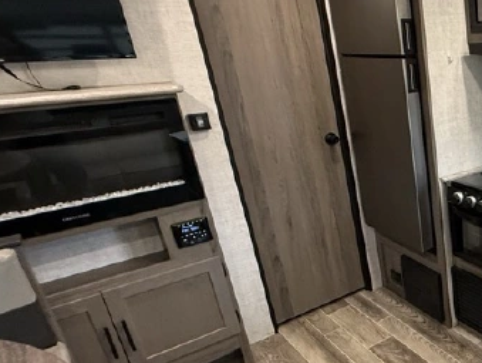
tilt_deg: -17.7
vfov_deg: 42.9
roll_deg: +3.8
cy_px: 209
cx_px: 526
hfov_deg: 43.4
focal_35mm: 33
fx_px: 460
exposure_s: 1/60
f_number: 2.2
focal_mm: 2.22
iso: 400
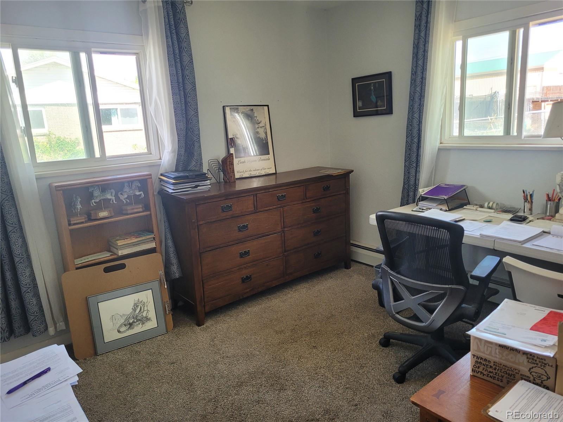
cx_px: 282
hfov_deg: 67.3
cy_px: 211
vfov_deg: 53.1
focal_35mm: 26
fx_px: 423
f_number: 1.8
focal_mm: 5.4
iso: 125
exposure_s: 1/120
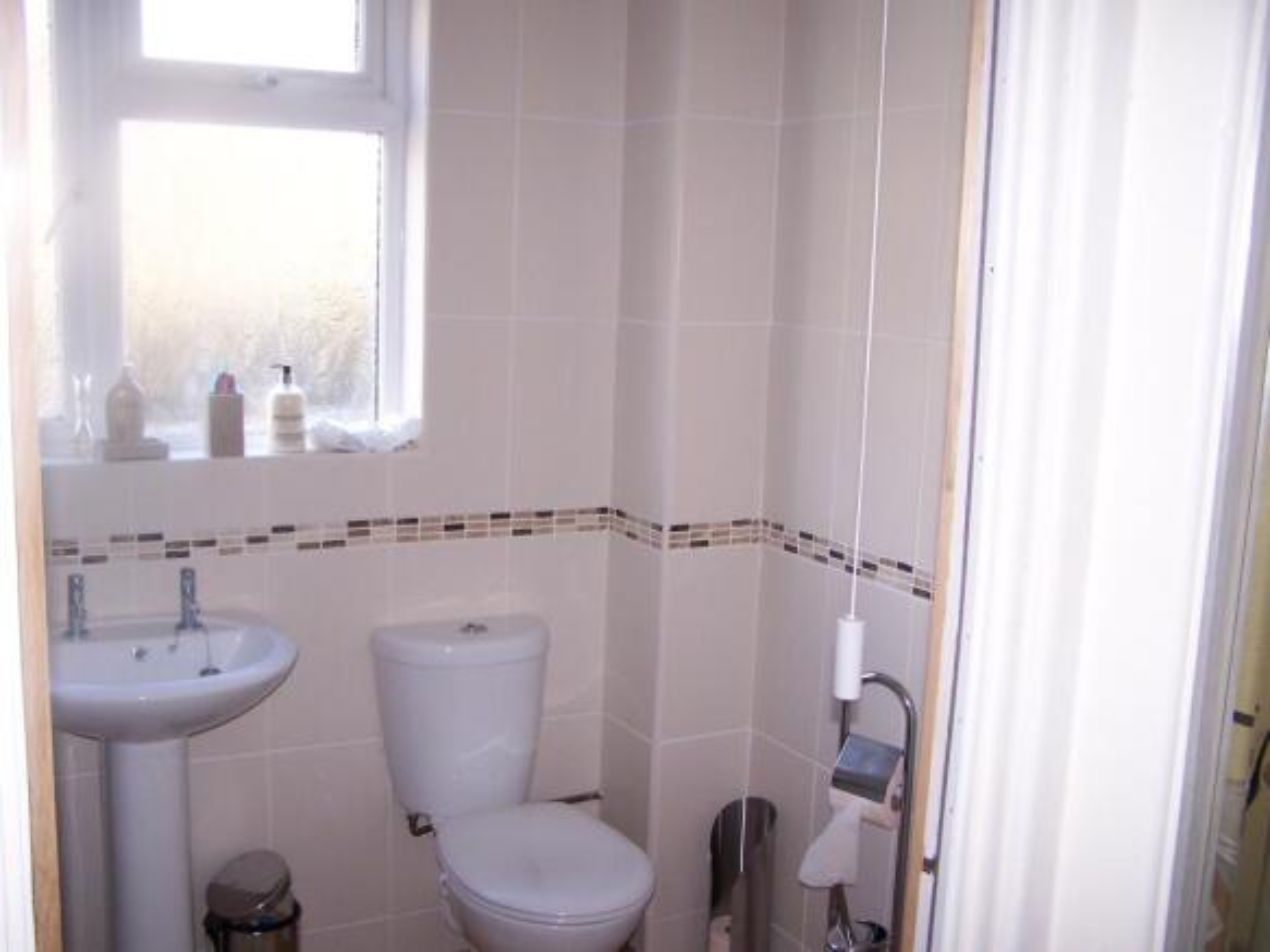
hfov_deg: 49.0
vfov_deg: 37.7
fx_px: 1394
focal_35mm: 38
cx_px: 635
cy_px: 476
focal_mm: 6.3
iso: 140
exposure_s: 1/60
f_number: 2.8
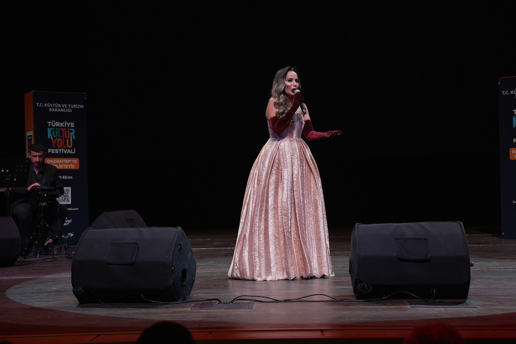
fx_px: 1004
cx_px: 258
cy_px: 172
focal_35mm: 70
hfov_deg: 28.8
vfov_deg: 19.5
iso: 250
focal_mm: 70
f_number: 5.6
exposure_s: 1/100
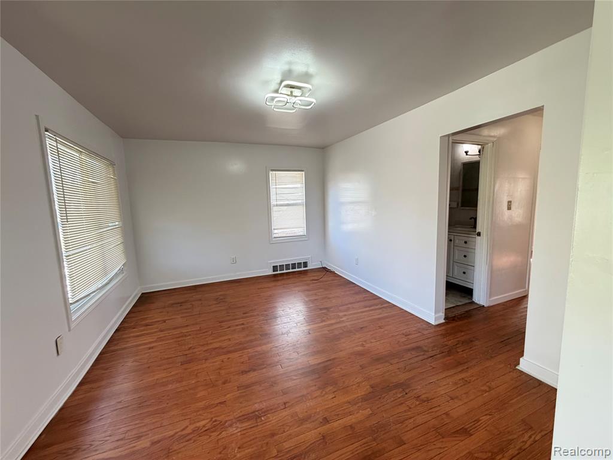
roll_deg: +1.2
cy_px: 230
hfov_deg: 102.1
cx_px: 306
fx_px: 248
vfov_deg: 85.7
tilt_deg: -6.7
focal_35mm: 14
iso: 320
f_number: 2.2
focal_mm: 2.22
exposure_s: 1/104
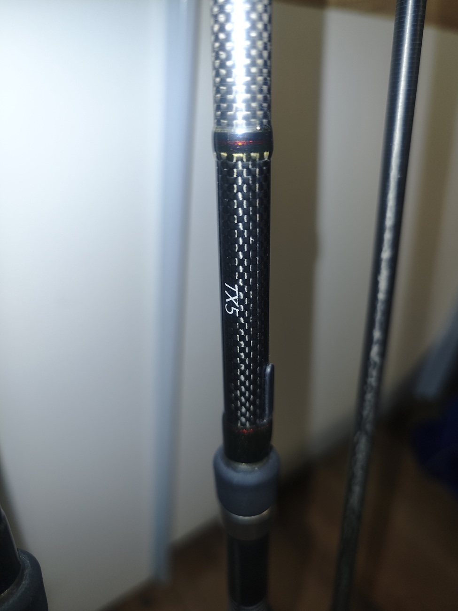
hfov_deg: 58.9
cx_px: 229
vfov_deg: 73.9
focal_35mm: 23
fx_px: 406
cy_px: 306
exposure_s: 1/95.3
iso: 400
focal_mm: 8.72
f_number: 1.63
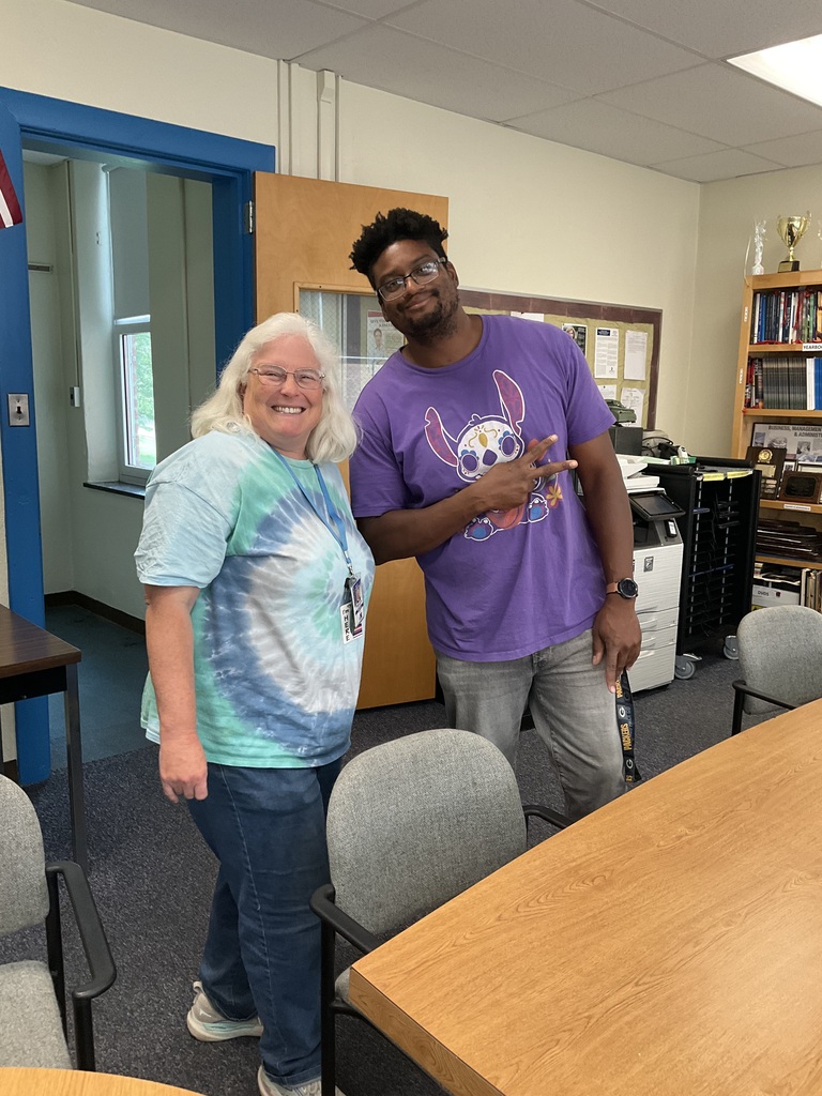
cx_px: 411
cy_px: 548
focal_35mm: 29
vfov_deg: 61.7
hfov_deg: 48.2
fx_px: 918
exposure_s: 1/60
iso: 80
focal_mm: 3
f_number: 1.8
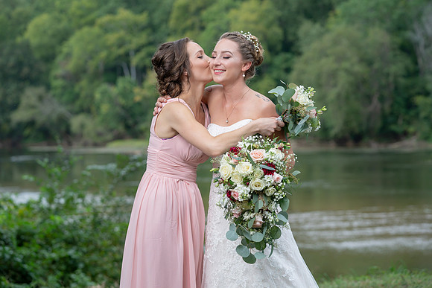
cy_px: 138
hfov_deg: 21.0
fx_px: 1168
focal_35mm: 97
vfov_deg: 14.1
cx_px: 224
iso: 100
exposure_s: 1/250
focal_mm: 93
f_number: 4
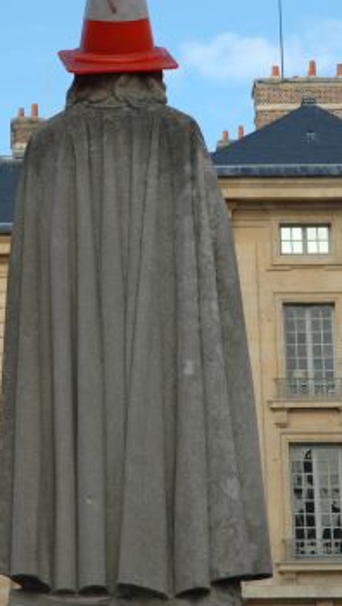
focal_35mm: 133
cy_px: 214
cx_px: 134
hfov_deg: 9.1
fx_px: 2140
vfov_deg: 16.1
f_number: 13
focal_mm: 62
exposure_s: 1/60
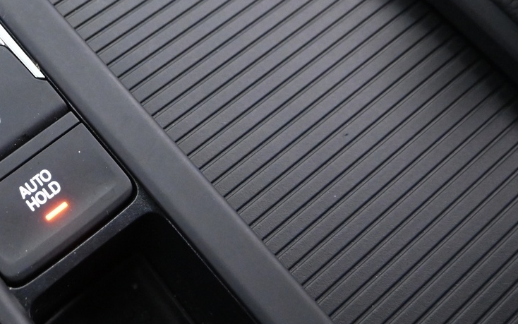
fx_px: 762
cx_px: -13
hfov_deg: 33.9
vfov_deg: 23.8
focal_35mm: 54
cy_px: 90
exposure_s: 1/15
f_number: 3.5
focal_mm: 16
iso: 3200
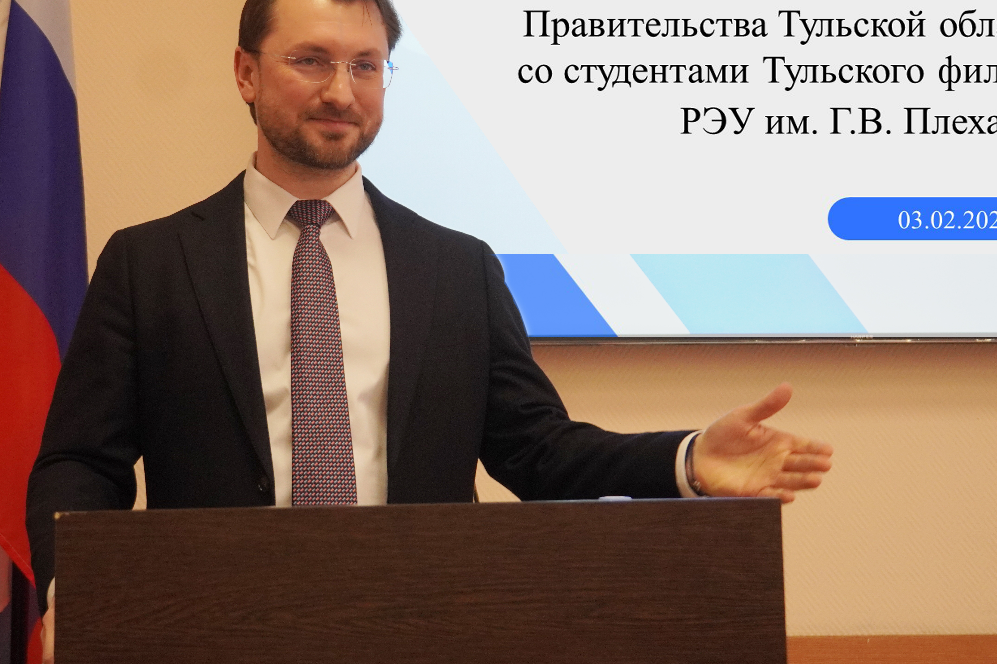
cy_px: 220
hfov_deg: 28.4
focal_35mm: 71
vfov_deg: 19.1
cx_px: 394
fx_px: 1966
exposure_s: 1/160
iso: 1250
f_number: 4.5
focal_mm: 34
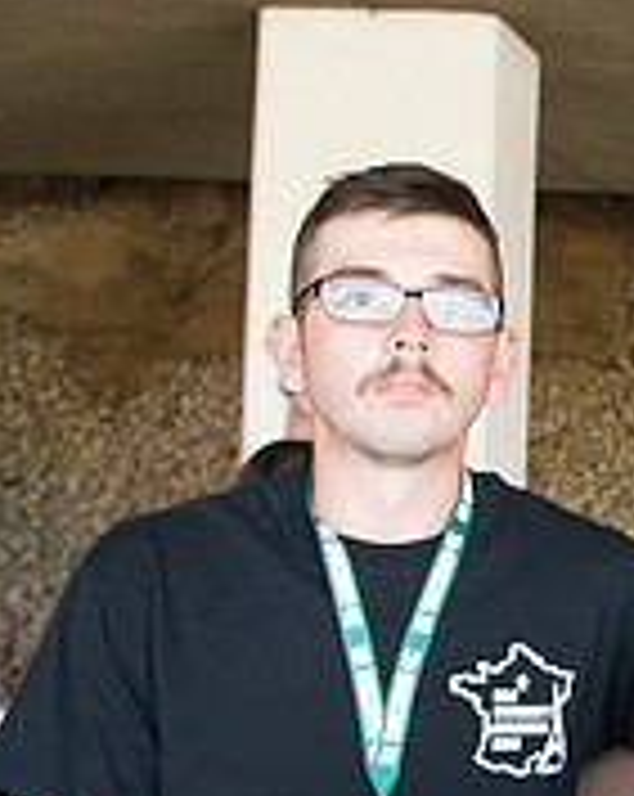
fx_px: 1740
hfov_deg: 17.2
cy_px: 506
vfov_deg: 25.7
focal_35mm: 74
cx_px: 1115
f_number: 5
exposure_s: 1/60
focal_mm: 24
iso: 640
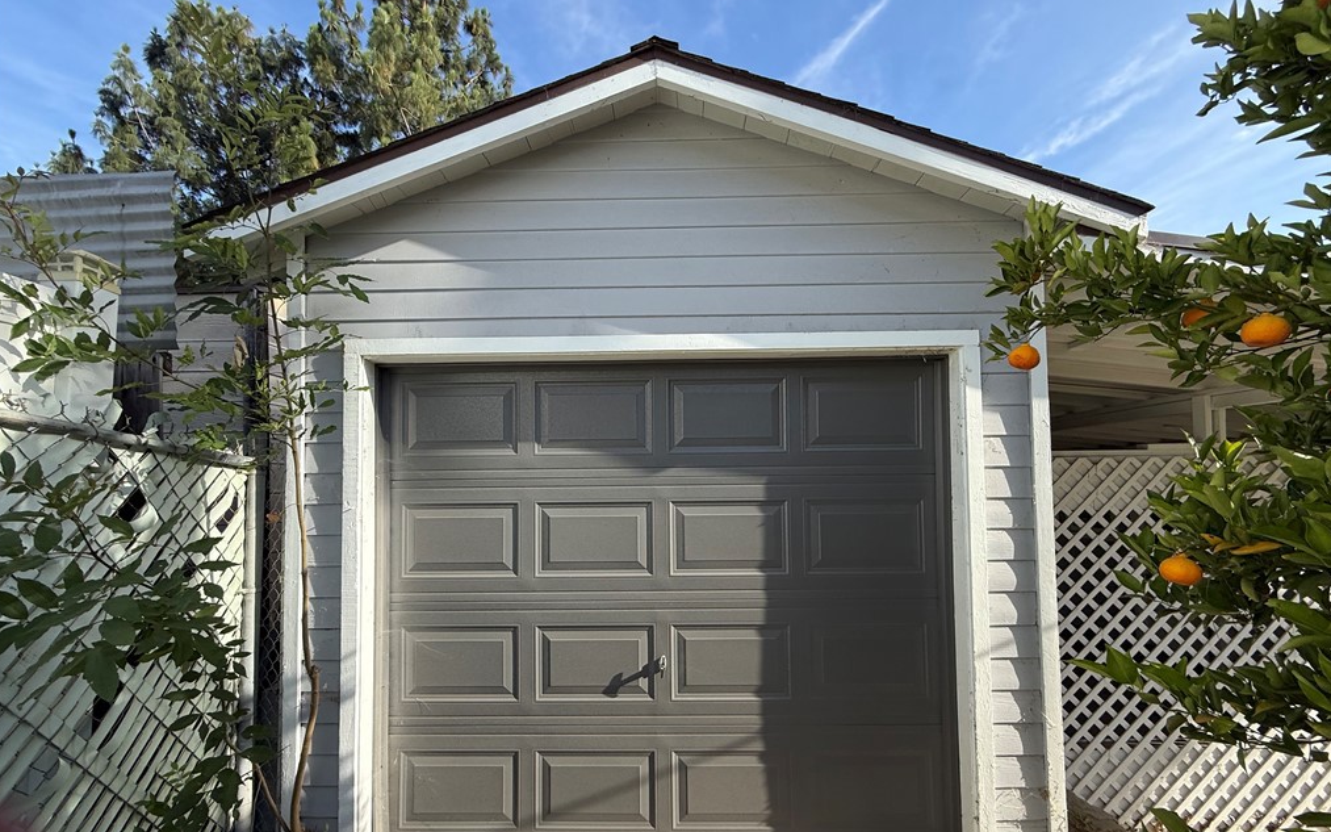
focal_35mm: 15
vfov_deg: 74.5
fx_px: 544
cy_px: 463
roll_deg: +0.5
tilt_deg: +4.6
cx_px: 664
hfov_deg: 101.5
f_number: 2.2
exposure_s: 1/914
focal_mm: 2.22
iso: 64
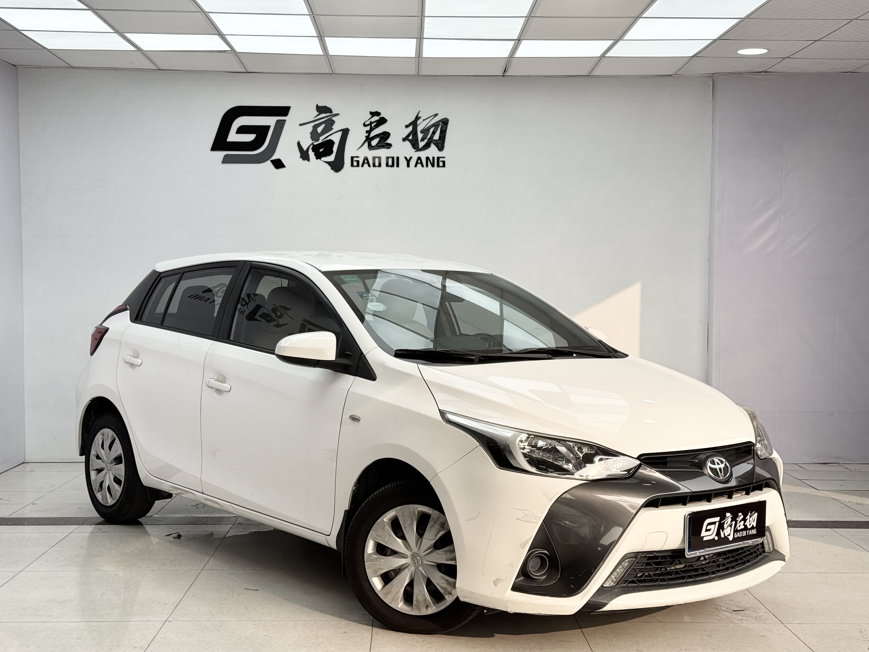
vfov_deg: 30.3
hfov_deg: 39.7
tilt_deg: -2.9
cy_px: 326
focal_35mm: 48
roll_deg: -0.1
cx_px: 434
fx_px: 1205
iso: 64
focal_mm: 6.76
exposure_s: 1/1597
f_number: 1.78
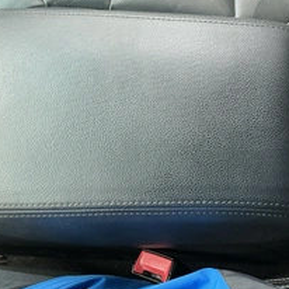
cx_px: 171
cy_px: 102
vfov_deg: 35.1
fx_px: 453
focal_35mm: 48
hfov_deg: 35.3
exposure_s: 1/122
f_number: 1.8
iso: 32
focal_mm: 3
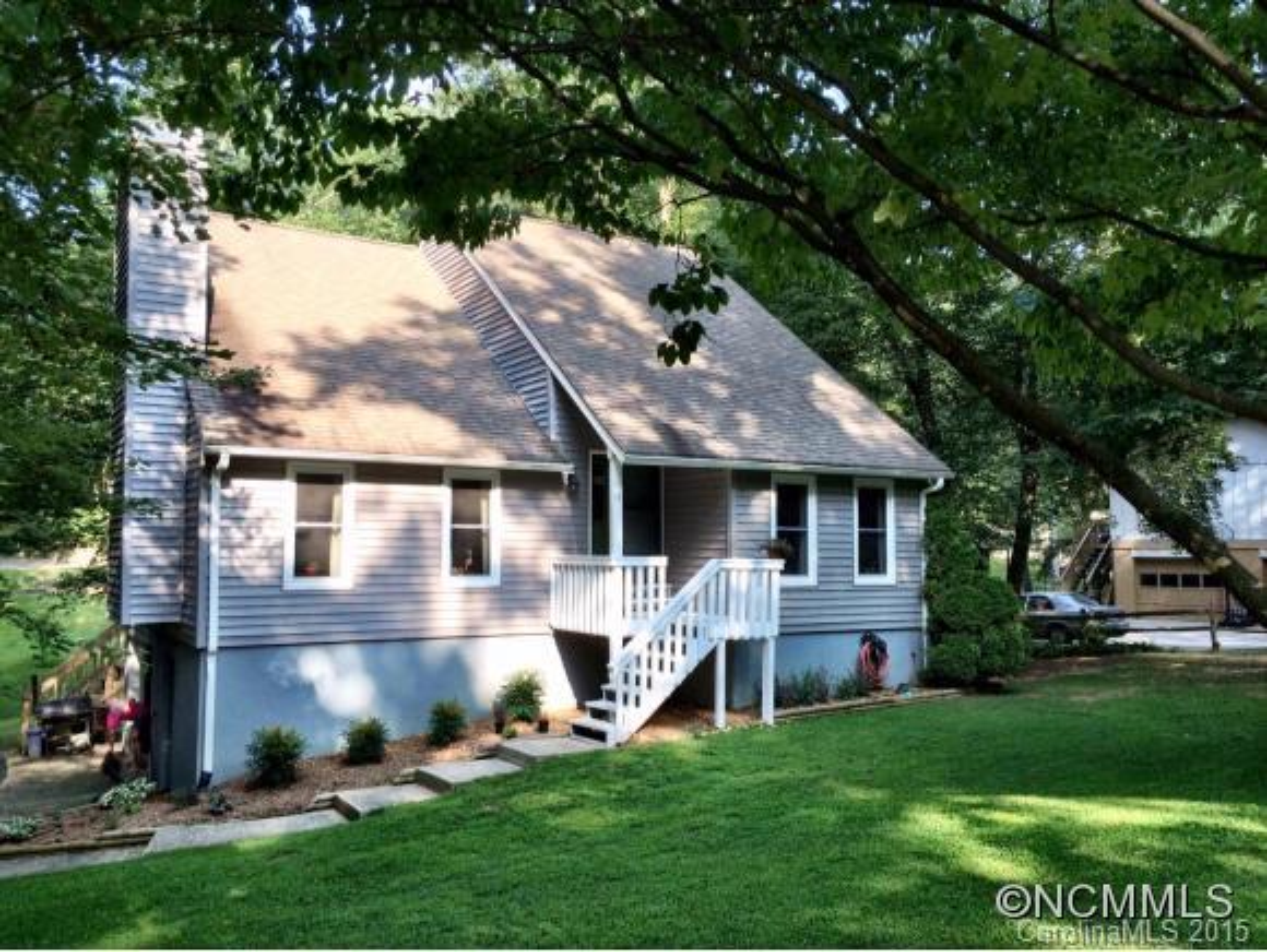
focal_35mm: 29
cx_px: 634
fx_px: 1062
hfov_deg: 61.6
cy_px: 476
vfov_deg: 48.3
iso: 32
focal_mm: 4.15
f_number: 2.2
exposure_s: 1/380
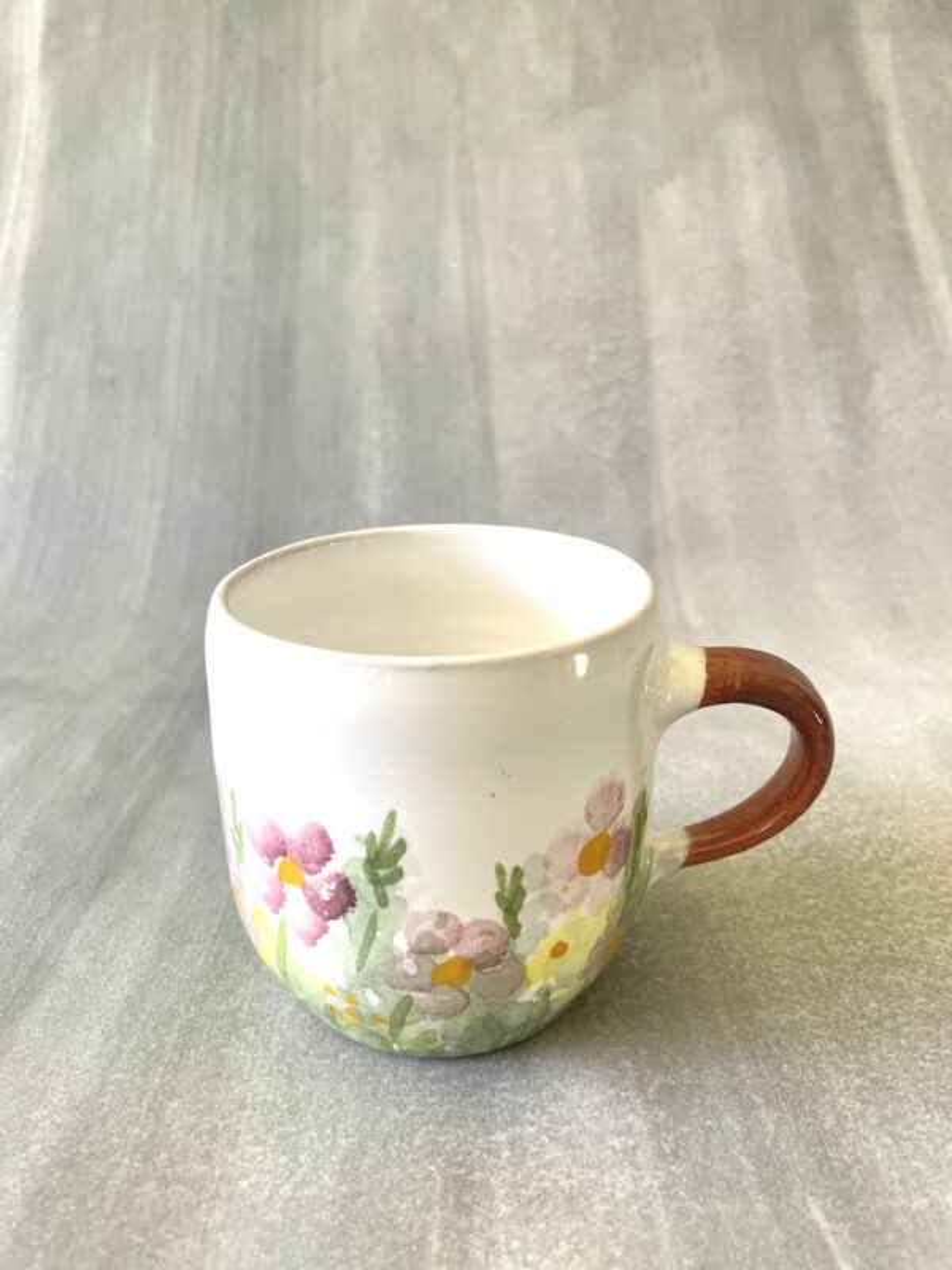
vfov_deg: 67.3
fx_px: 953
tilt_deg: -20.8
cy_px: 635
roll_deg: +0.2
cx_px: 476
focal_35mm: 26
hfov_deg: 53.1
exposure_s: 1/121
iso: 125
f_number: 1.6
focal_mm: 4.2
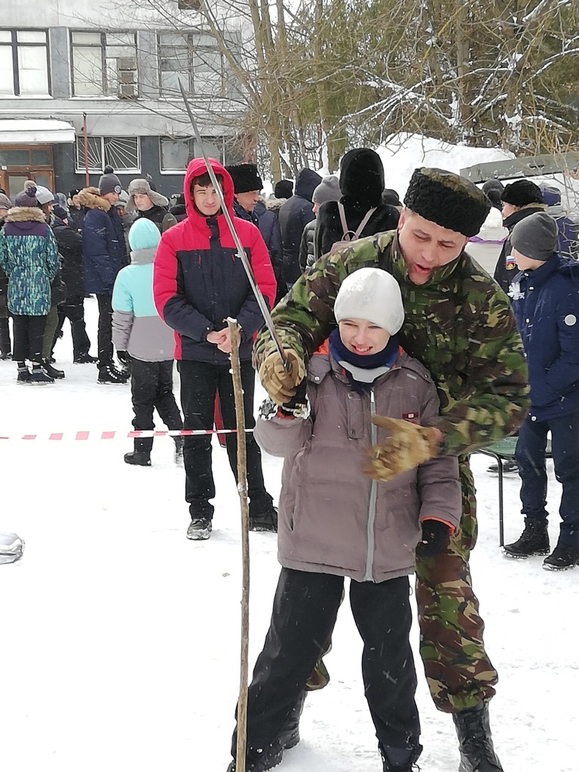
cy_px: 386
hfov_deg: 21.3
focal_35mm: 69
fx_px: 1539
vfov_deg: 28.2
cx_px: 290
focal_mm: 3.81
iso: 50
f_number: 2.2
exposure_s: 1/133
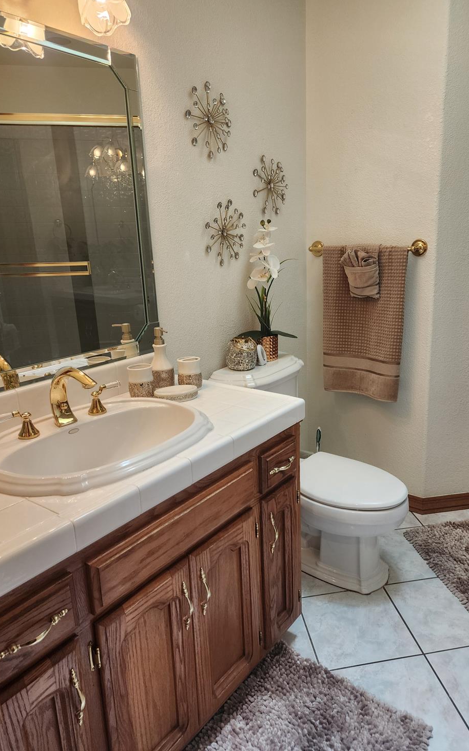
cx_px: 275
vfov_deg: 72.5
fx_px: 511
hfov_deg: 49.0
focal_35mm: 25
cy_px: 367
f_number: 1.8
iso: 125
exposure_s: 1/120
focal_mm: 6.4
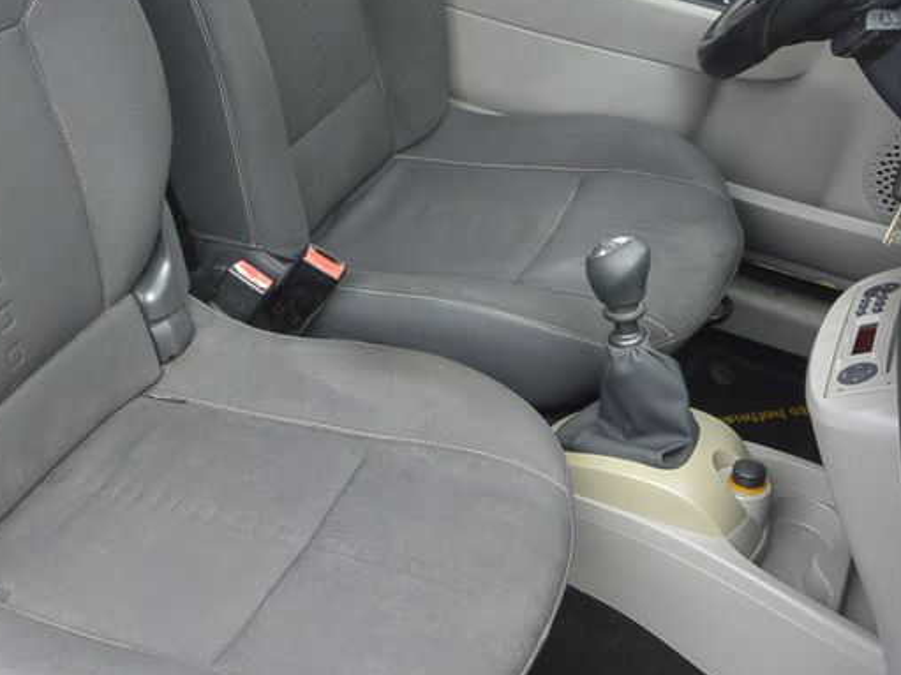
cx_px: 143
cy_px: 338
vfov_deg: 28.0
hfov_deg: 35.3
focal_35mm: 52
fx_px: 1353
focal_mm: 10
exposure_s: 1/200
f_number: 3.5
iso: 200
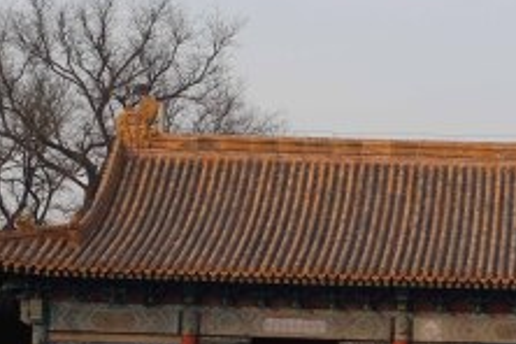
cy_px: 429
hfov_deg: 16.6
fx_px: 1734
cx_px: 518
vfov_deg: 11.1
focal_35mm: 121
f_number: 5.6
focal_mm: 27.7
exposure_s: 1/250
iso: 200
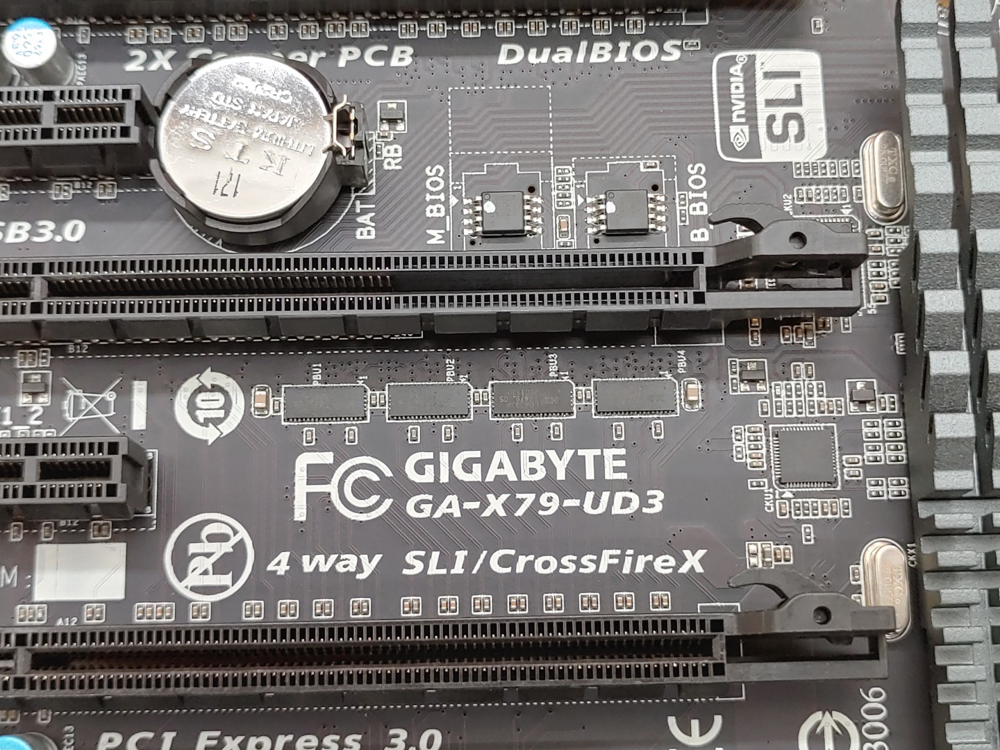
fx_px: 1329
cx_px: 500
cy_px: 375
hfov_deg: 41.2
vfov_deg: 31.5
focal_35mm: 46
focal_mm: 4.36
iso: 50
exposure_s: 1/62
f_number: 1.8
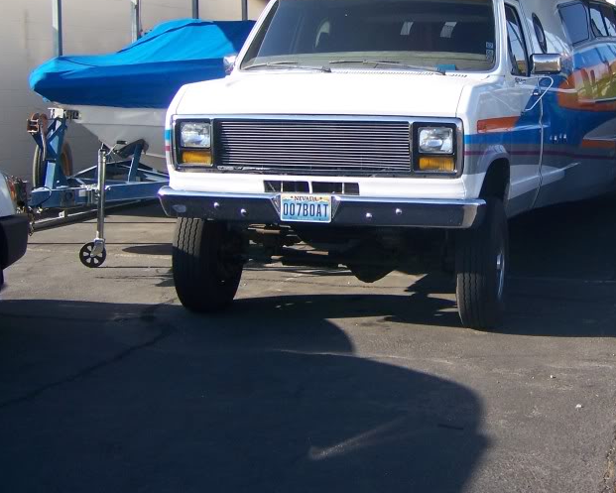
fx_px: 1058
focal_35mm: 58
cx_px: 487
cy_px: 113
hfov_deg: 31.7
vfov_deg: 25.9
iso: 80
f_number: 2.8
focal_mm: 6
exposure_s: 1/640
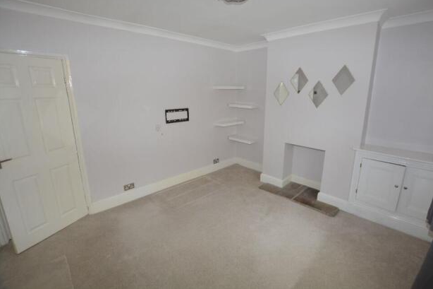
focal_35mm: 16
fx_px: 192
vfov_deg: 73.6
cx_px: 230
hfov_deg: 96.6
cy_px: 135
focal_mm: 10
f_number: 4
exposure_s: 1/60
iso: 320
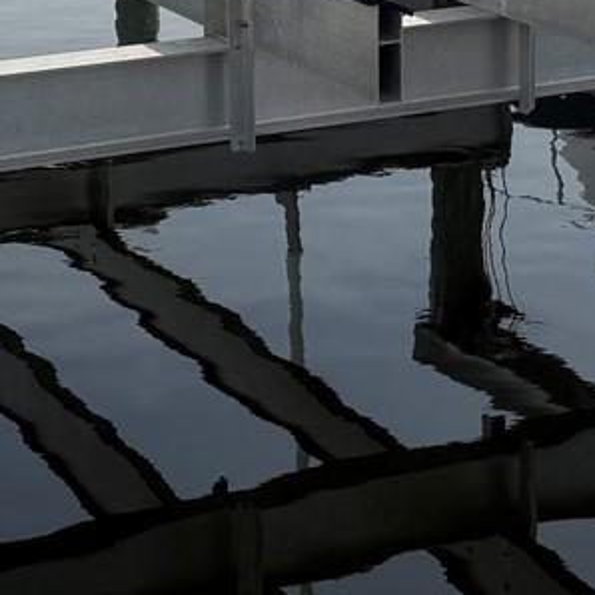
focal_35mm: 114
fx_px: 2217
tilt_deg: -10.4
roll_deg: +1.1
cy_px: -44
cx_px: 192
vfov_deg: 14.9
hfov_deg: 15.3
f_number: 1.78
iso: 80
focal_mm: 6.76
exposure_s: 1/6173
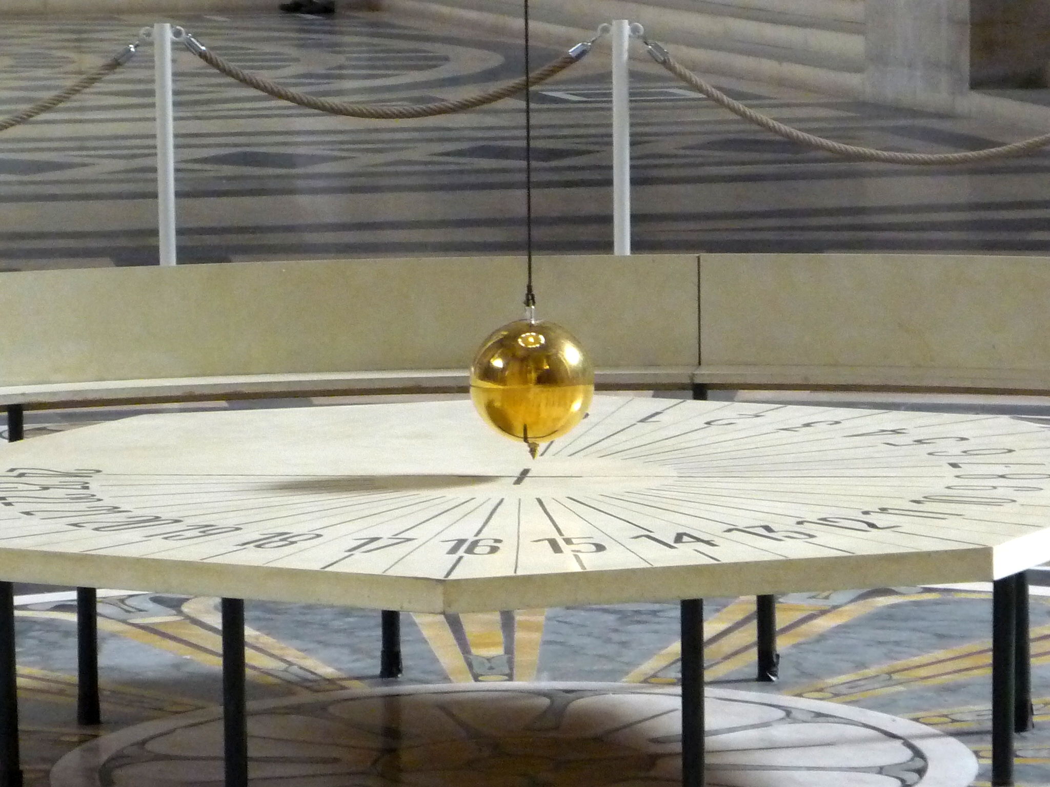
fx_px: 4853
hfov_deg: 12.3
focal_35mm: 160
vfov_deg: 9.3
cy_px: 394
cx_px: 525
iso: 400
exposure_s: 1/20
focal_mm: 16.5
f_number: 5.1
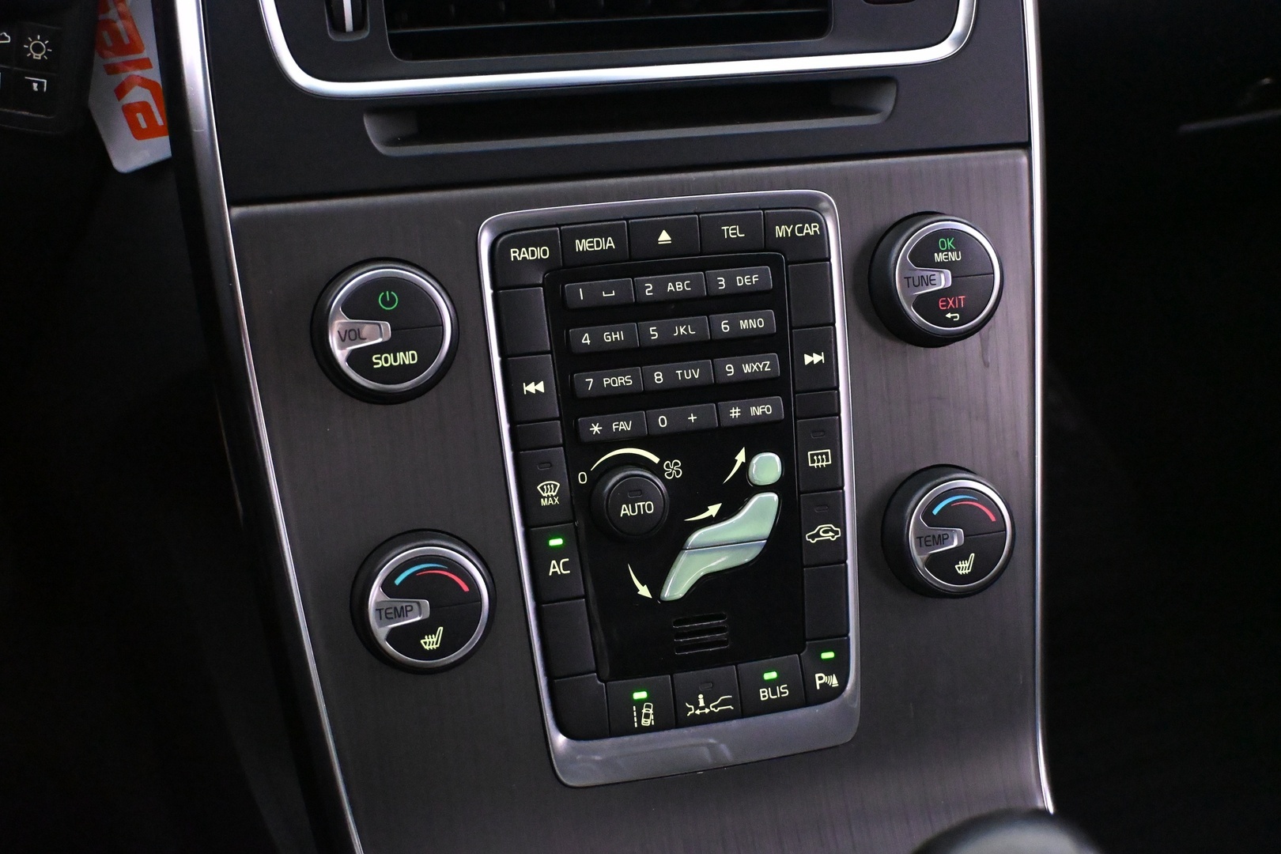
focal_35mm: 46
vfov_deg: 29.4
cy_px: 427
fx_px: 1628
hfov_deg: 43.0
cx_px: 640
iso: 11400
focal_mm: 30.5
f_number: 4.8
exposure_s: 1/60
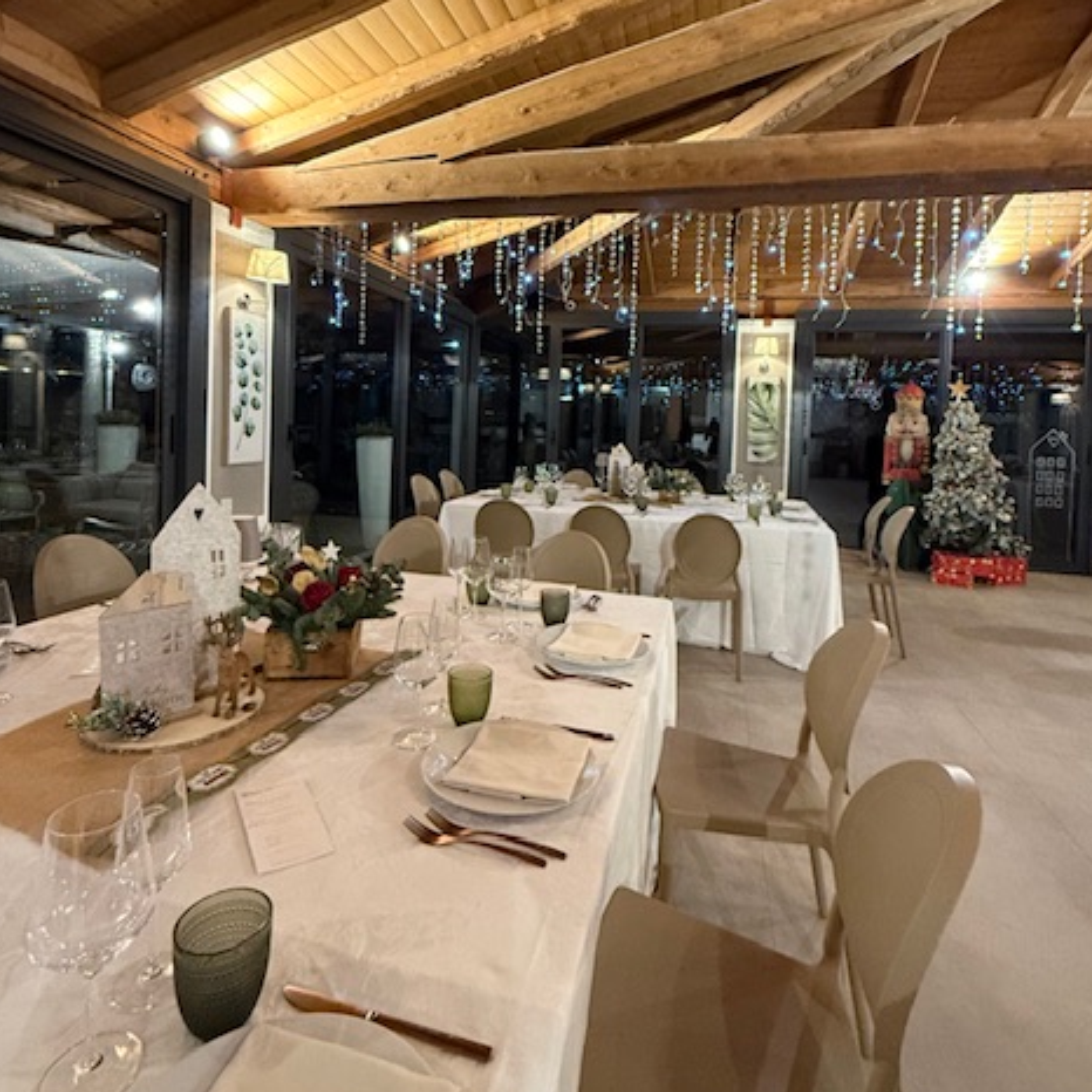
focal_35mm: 17
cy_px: 445
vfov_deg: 83.1
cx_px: 546
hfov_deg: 84.0
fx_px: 607
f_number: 2.2
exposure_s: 1/50
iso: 640
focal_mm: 2.22
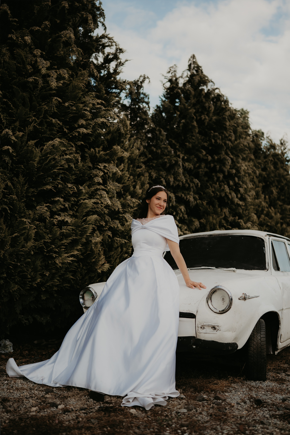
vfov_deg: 54.4
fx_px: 423
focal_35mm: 35
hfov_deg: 37.9
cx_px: 145
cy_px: 218
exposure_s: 1/1600
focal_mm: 35
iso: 100
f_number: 1.6
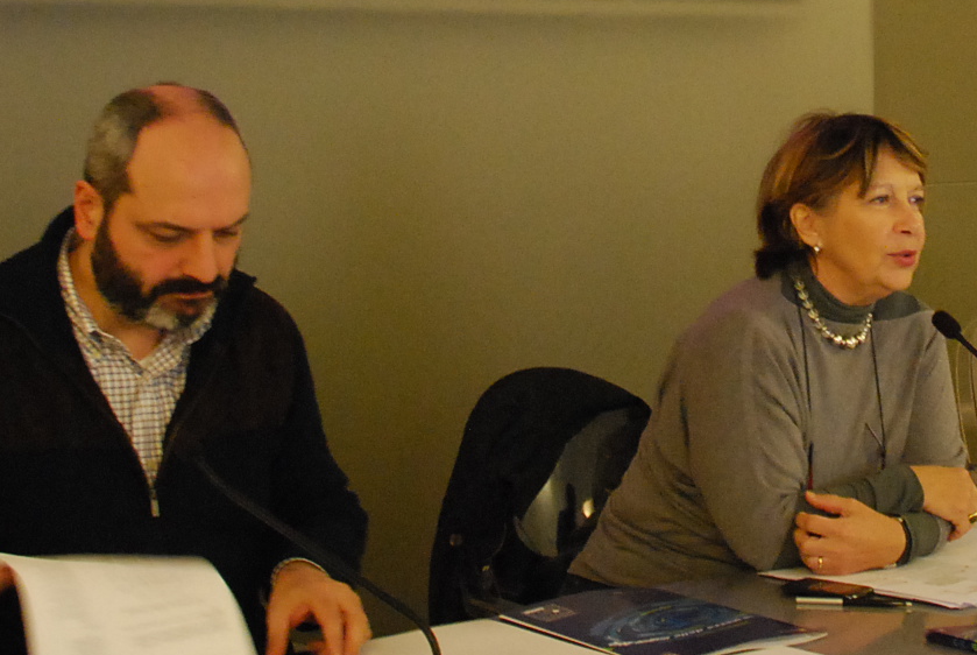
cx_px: 783
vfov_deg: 15.0
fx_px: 2446
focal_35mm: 90
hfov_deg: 22.3
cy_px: -8
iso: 1600
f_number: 4
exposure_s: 1/25
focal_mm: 26
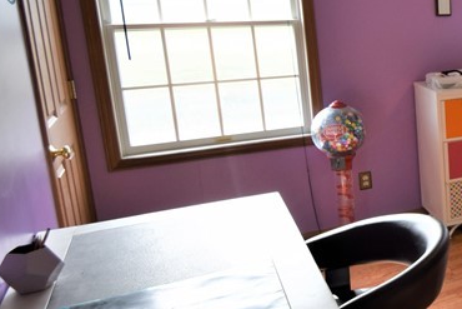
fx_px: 565
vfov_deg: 30.2
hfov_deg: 31.9
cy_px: 91
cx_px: 622
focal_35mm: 44
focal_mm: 10
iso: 400
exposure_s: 1/125
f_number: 5.6
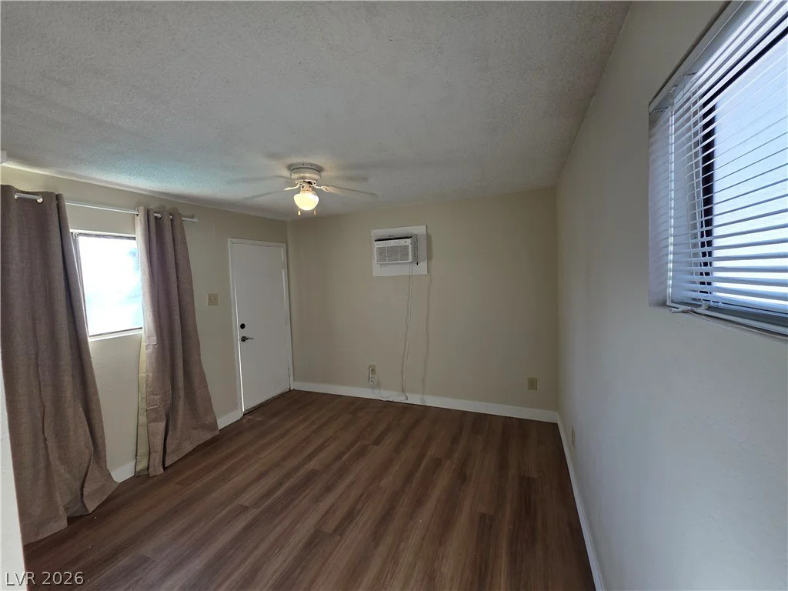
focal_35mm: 13
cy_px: 296
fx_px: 296
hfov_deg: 106.2
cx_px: 394
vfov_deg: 89.9
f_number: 1.9
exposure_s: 1/120
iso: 64
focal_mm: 2.2
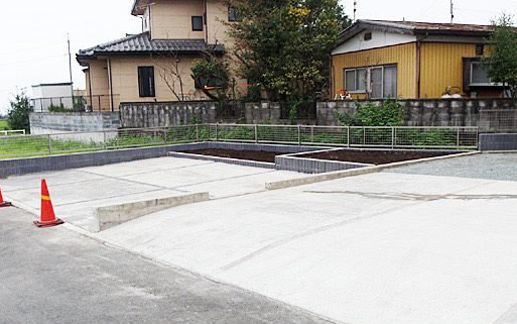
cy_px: 191
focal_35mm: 37
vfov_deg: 34.4
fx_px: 521
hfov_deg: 52.7
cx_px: 257
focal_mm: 5
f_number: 4
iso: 64
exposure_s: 1/100
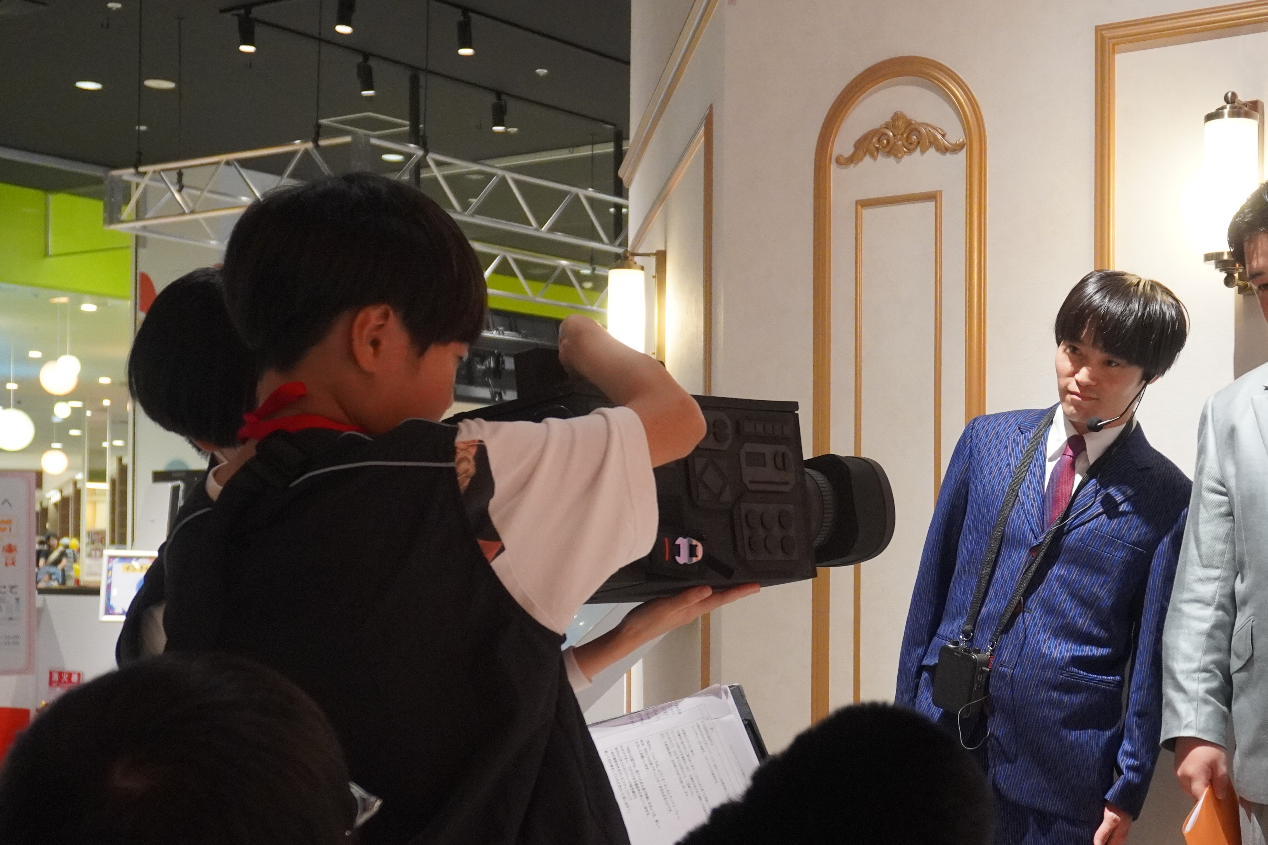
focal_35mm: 55
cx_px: 901
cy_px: 523
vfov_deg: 24.6
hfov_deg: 35.7
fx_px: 1937
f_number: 4.5
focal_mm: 24
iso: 2500
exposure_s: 1/160
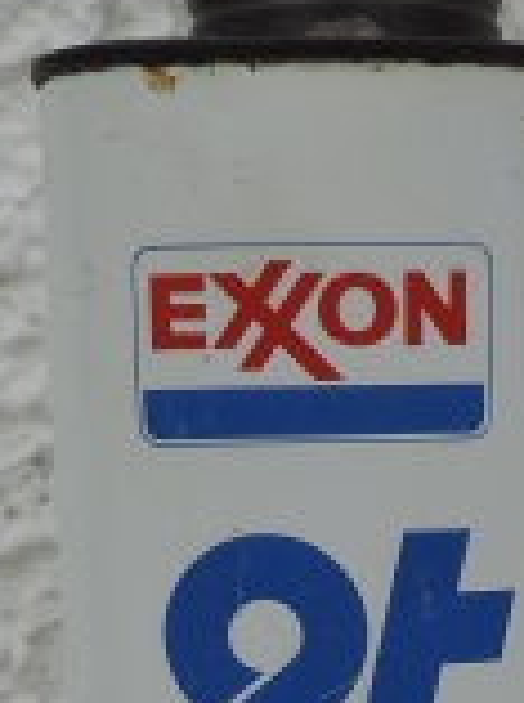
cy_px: 725
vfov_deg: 20.6
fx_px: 1864
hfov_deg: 15.9
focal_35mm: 92
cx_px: 430
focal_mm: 4.3
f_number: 3
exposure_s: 1/640
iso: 80
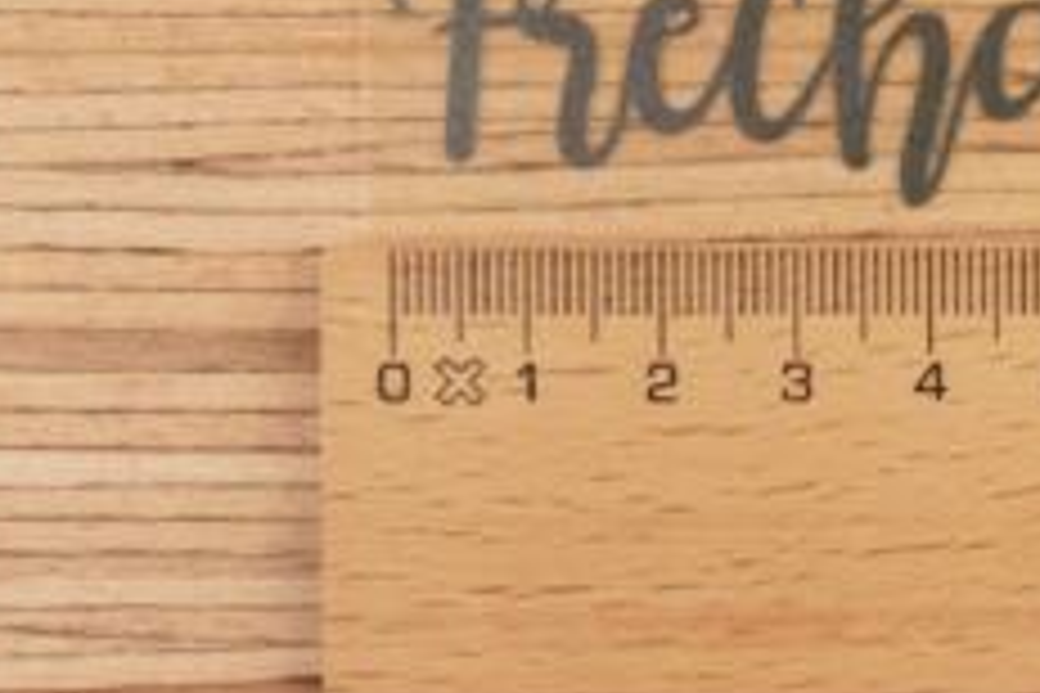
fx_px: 2600
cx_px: 1112
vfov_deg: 14.9
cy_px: -2
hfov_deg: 21.6
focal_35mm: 90
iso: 640
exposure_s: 1/80
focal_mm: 14.5
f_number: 6.3
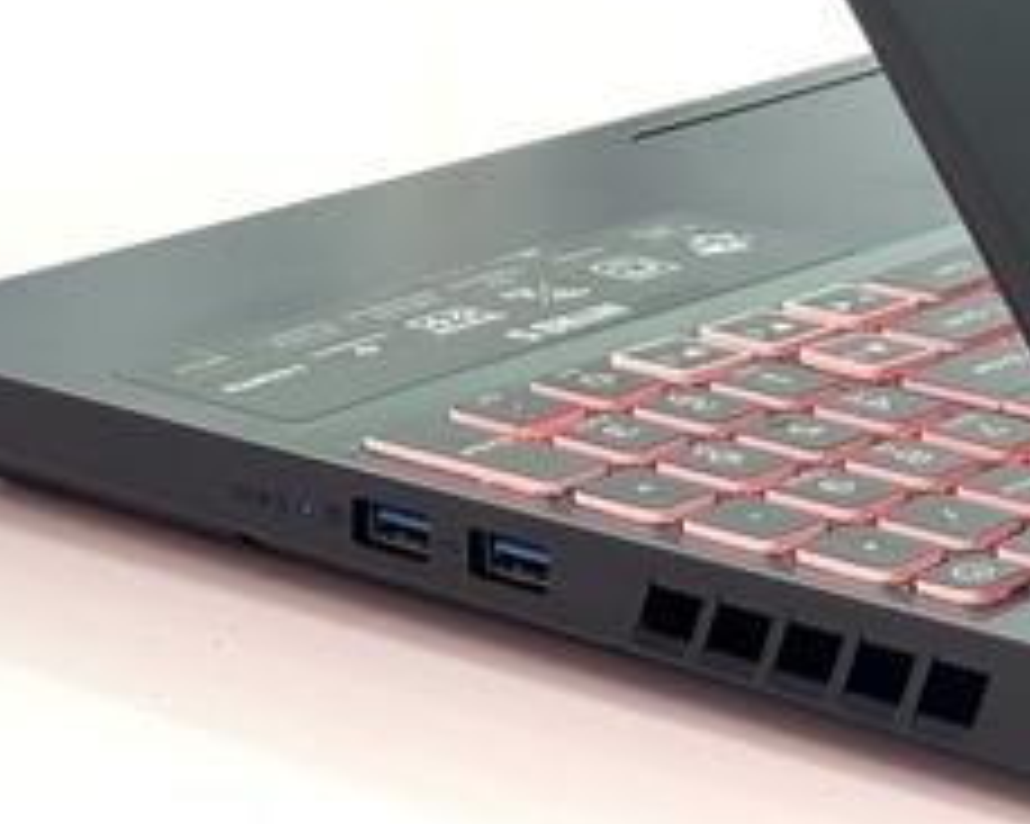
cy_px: -297
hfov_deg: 11.6
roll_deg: +0.0
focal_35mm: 164
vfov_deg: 9.2
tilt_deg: -9.7
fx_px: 4997
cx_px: 1034
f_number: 1.78
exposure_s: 1/121
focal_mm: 6.76
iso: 50
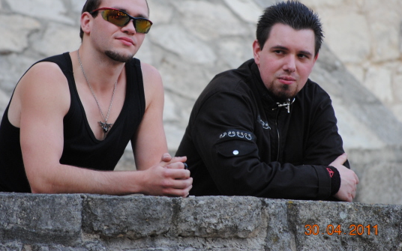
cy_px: 93
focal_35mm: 365
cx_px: 185
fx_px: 3999
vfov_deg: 3.6
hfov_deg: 5.8
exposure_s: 1/100
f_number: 5.6
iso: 400
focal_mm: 200
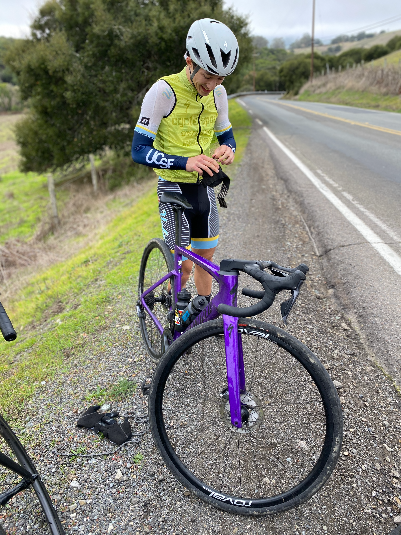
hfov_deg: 53.1
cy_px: 268
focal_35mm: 26
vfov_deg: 67.3
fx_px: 402
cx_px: 200
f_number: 1.8
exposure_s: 1/222
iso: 32
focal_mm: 4.25
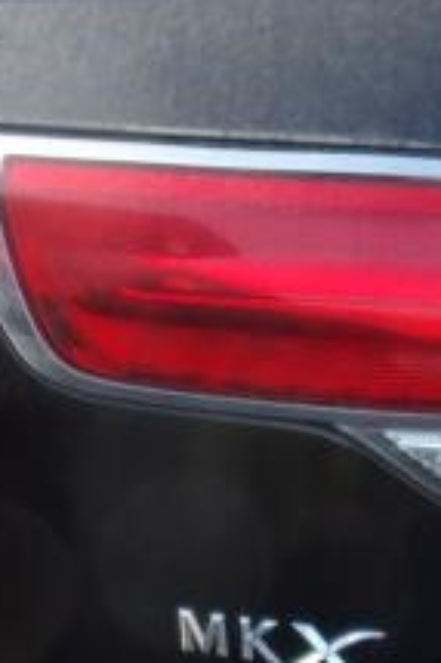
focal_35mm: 93
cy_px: 324
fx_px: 1711
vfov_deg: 21.9
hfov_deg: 14.7
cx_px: 225
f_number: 3.3
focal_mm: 4.3
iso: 80
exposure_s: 1/120
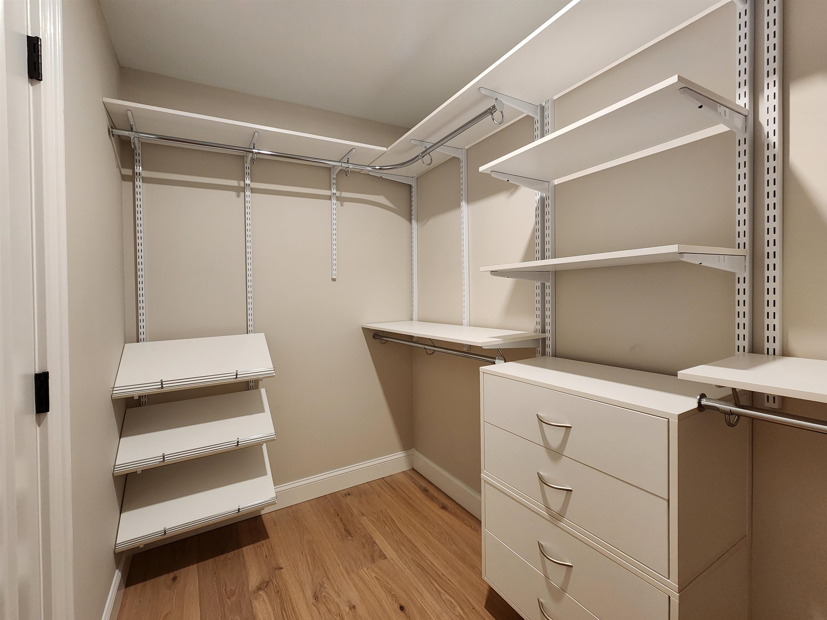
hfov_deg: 106.2
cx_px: 414
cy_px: 310
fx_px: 311
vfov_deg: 89.9
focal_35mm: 13
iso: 320
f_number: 2.2
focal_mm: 2.2
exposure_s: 1/40
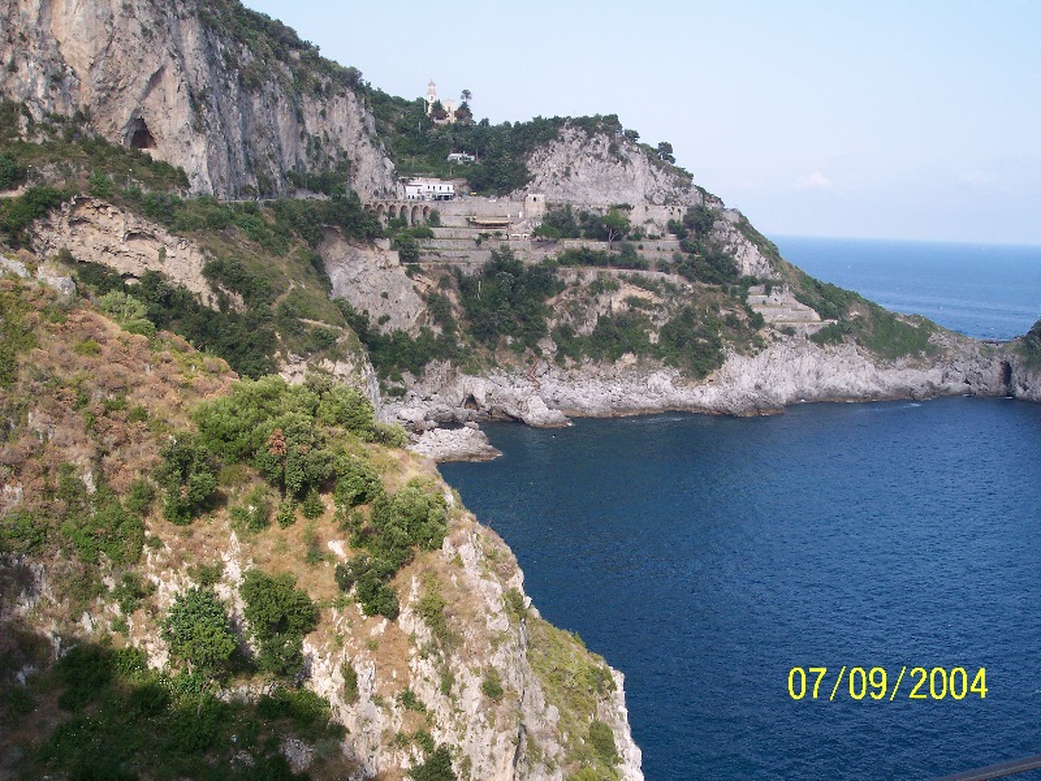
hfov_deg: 49.0
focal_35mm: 38
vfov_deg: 37.7
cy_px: 390
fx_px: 1143
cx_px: 520
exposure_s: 1/350
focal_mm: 8
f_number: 4.8
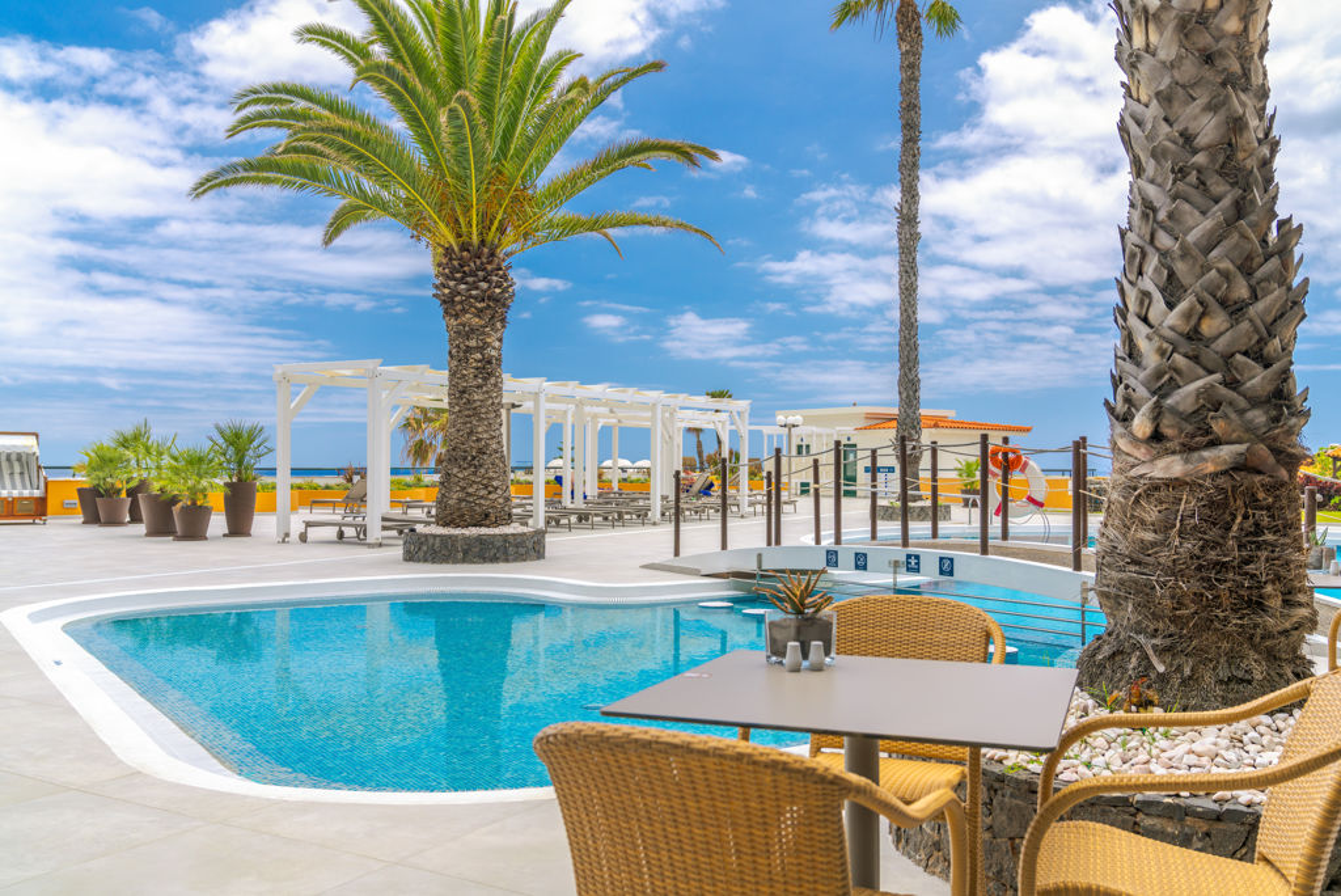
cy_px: 448
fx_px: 1155
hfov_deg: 60.3
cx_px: 670
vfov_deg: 42.4
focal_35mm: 31
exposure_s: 1/320
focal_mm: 31
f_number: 5.6
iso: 100
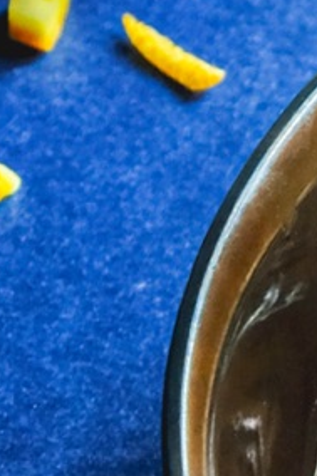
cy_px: 342
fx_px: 4562
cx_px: 506
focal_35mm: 345
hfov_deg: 4.0
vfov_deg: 6.0
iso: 250
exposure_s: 1/80
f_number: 7.1
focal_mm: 32.9
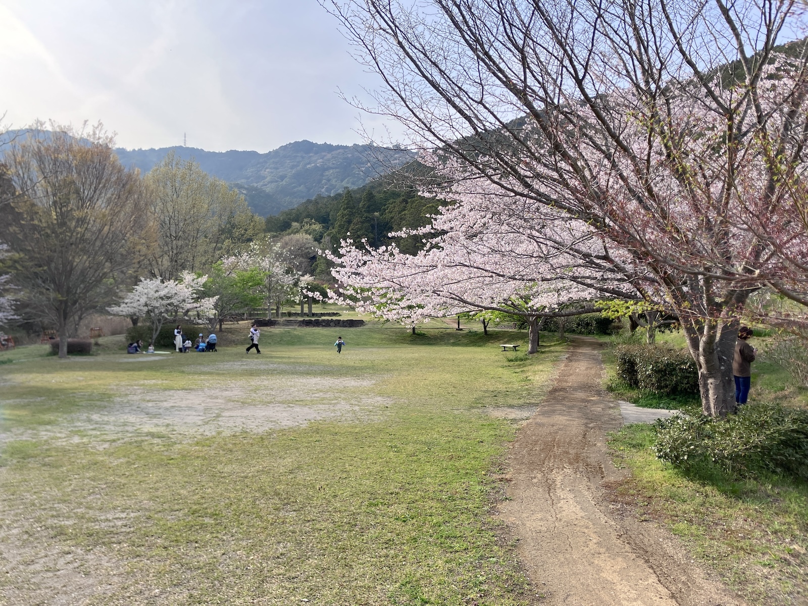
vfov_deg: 49.7
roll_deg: +0.4
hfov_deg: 63.4
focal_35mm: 28
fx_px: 654
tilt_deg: +1.7
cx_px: 404
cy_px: 303
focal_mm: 3.99
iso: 32
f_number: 1.8
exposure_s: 1/1033
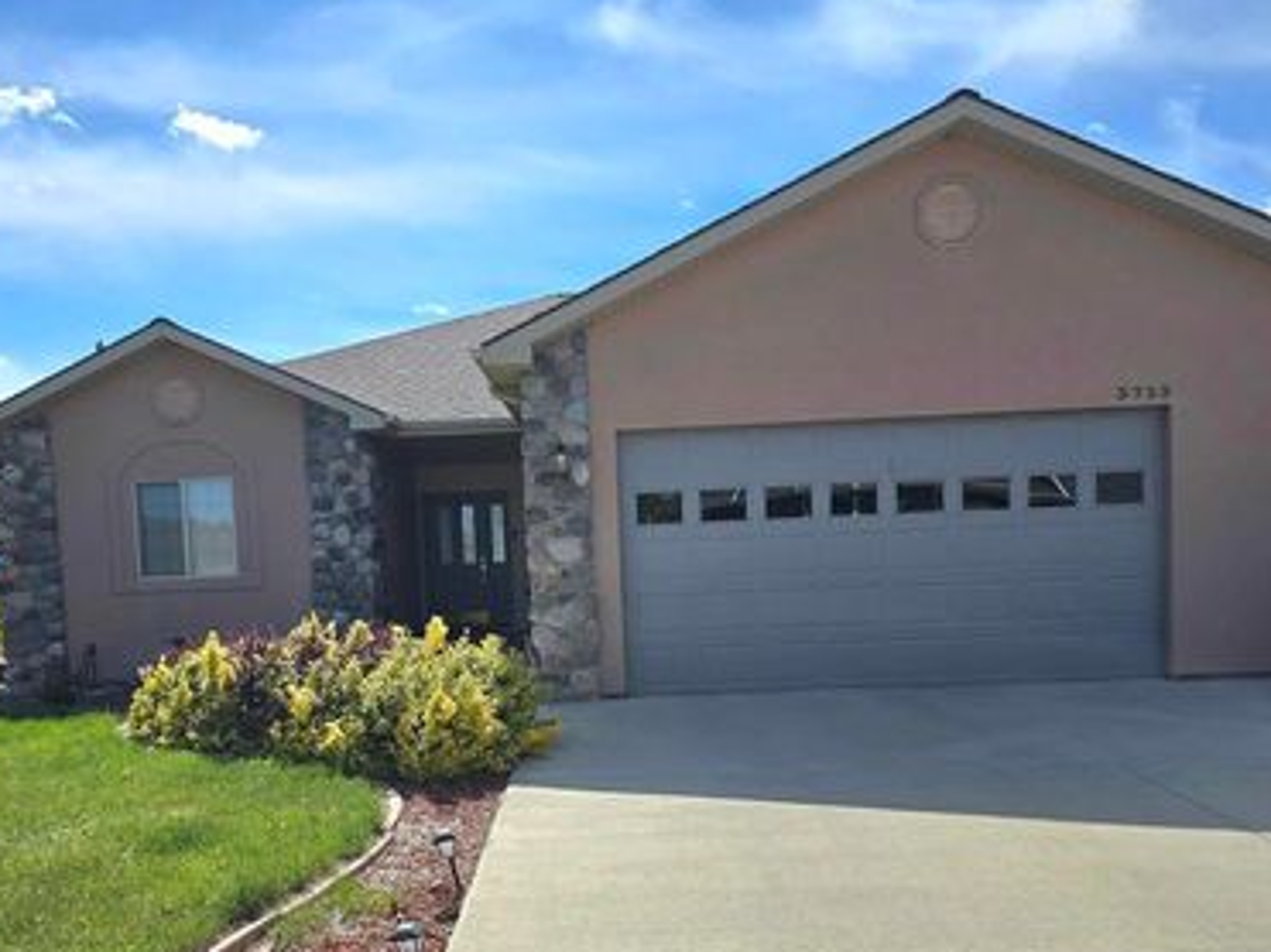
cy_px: 632
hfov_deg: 58.3
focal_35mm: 31
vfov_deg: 44.8
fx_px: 1138
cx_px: 596
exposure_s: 1/1111
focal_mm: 6.3
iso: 12
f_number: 1.7
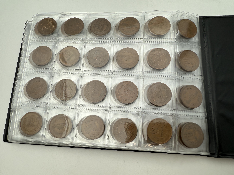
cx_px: 117
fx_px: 162
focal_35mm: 24
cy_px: 88
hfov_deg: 71.6
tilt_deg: -74.6
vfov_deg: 56.8
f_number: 2.2
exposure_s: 1/280
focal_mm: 2.22
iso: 40
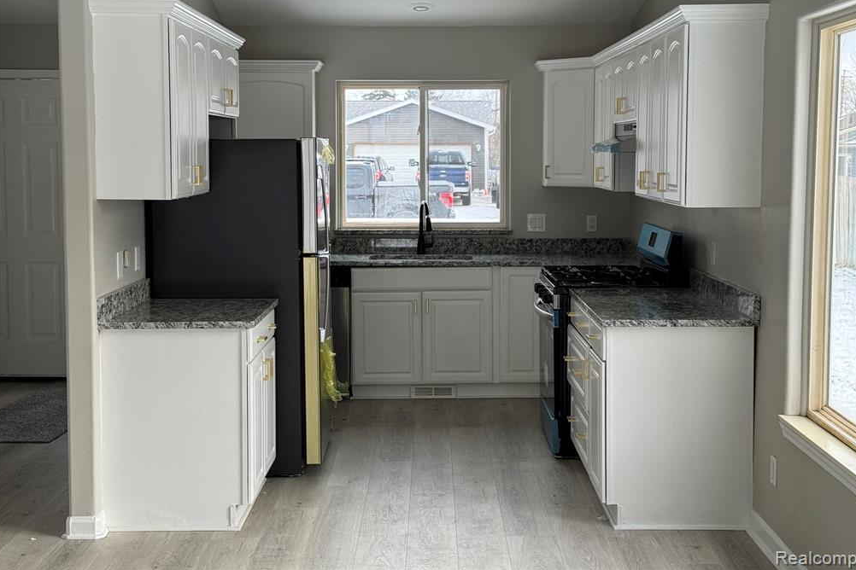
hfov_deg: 38.9
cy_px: 244
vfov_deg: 26.5
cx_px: 425
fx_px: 1213
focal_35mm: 51
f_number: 1.78
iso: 64
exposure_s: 1/249
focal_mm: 6.76
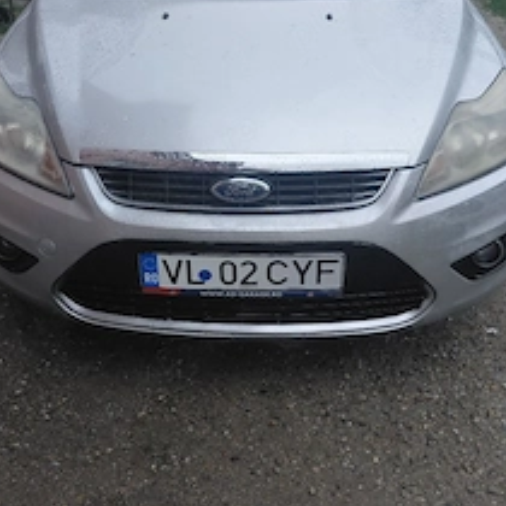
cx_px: 226
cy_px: 205
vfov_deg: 39.9
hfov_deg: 40.0
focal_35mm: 42
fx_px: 695
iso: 50
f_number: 1.8
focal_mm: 4.69
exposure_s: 1/115
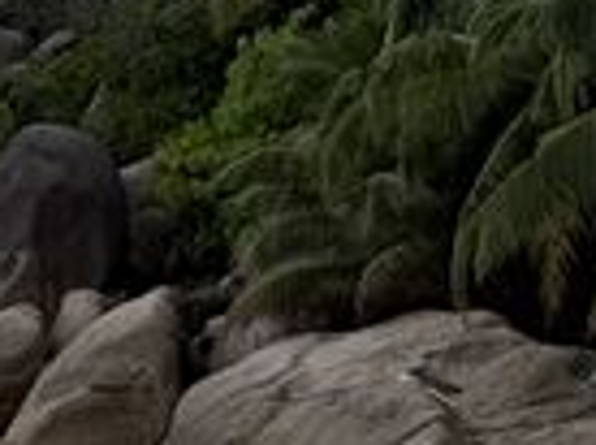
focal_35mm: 314
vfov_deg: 4.7
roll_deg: -1.2
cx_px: -1075
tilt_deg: -1.5
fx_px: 5397
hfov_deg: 5.9
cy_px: 598
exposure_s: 1/4098
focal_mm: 6.76
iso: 80
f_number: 1.78
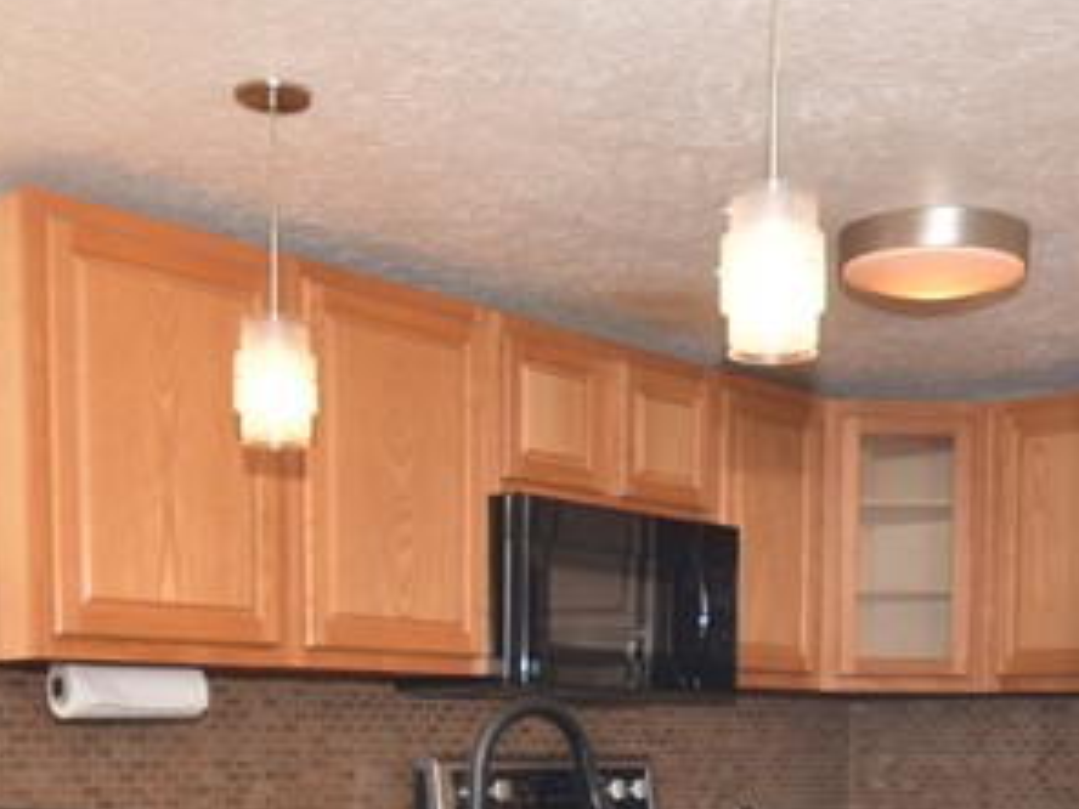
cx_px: 618
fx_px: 1652
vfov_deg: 25.8
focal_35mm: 53
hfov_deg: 36.1
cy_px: 847
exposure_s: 1/60
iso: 250
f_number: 4
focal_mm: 10
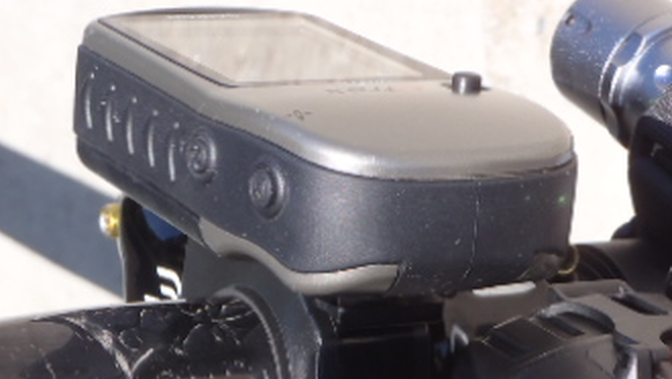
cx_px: 650
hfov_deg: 11.1
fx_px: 3423
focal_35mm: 192
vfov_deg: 6.3
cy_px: 346
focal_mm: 16.25
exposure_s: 1/200
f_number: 4.7
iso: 80
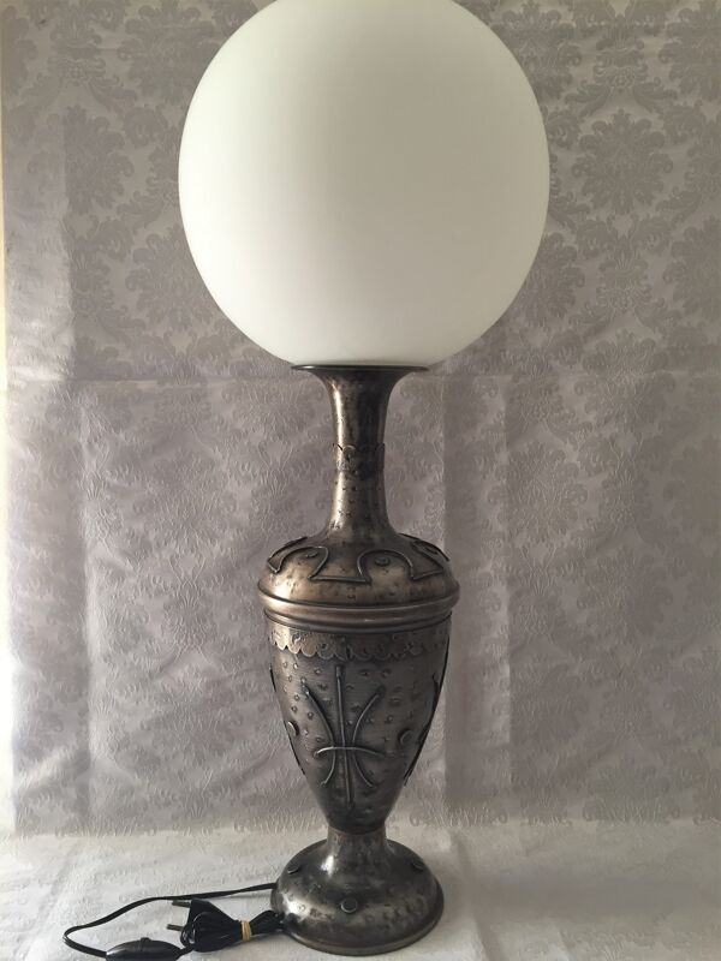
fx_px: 805
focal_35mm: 29
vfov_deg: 61.7
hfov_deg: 48.2
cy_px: 480
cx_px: 360
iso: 100
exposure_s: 1/33
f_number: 2.2
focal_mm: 4.15
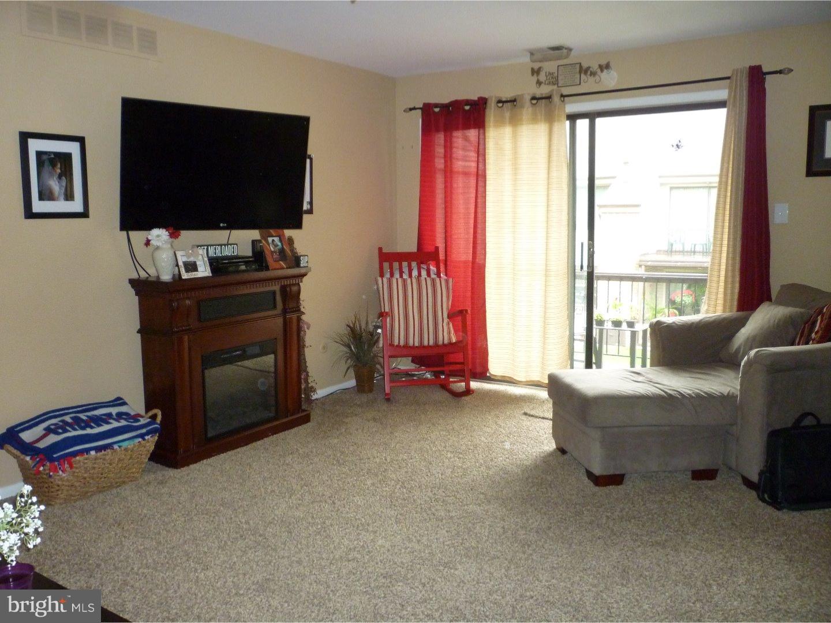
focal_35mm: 29
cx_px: 416
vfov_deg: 48.2
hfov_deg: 61.7
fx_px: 696
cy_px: 312
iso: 400
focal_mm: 5.2
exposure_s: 1/30
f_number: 3.3
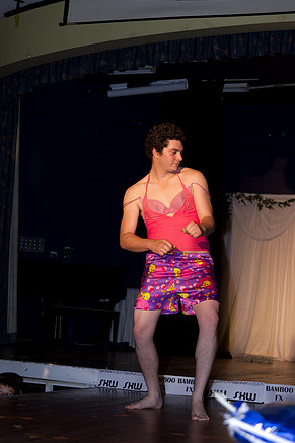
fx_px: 949
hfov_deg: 17.7
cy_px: 226
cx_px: 149
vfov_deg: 26.3
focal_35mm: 77
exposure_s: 1/160
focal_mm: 50
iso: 400
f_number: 2.8
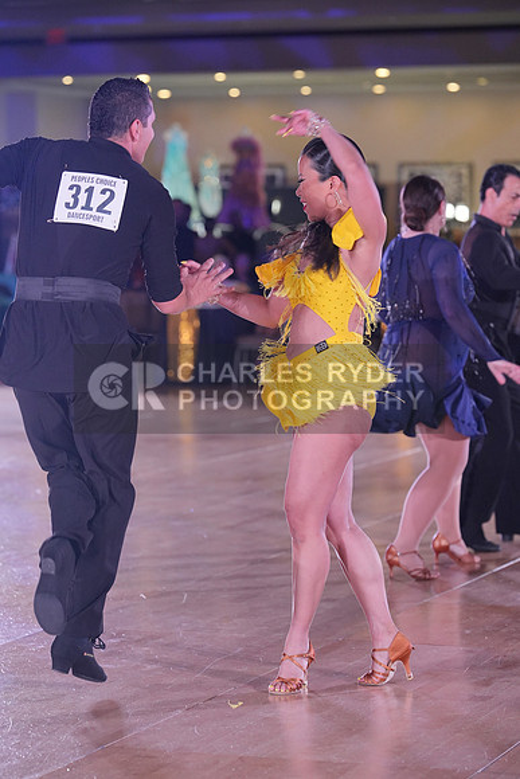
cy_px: 390
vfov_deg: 16.6
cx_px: 260
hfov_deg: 11.2
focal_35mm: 123
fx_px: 2663
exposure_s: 1/400
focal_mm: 123
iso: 2000
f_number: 4
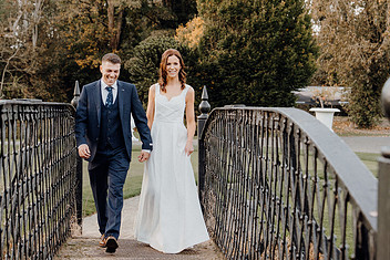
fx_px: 910
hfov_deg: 24.1
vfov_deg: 16.3
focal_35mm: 84
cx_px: 153
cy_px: 121
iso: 640
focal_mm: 51
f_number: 3.5
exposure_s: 1/400
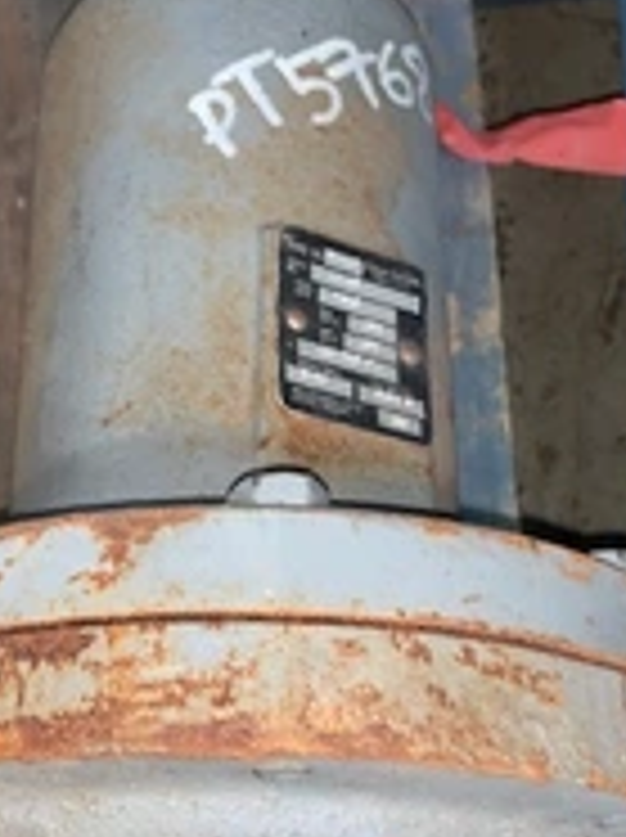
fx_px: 1353
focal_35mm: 56
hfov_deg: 25.7
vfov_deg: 33.1
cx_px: 140
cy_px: 706
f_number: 1.8
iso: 25
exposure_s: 1/6
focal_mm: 4.25
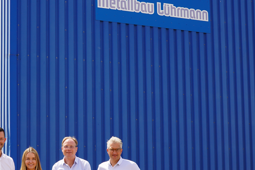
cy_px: 132
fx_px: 524
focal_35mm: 74
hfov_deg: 26.9
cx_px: 53
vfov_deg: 18.3
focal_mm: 35
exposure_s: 1/125
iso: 100
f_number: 9
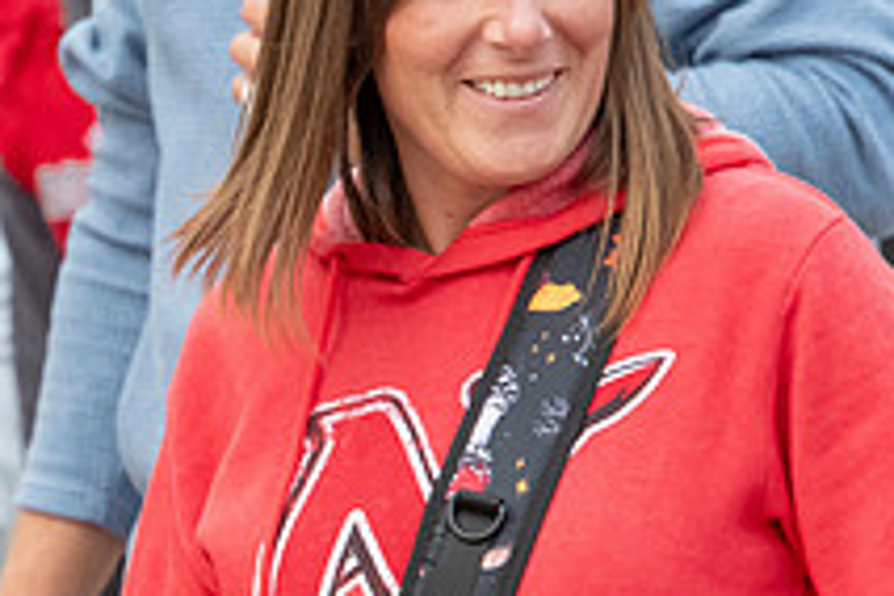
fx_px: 16885
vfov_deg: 2.0
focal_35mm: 680
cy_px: 523
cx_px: 17
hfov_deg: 3.0
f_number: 11
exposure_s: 1/250
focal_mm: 250
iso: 3200
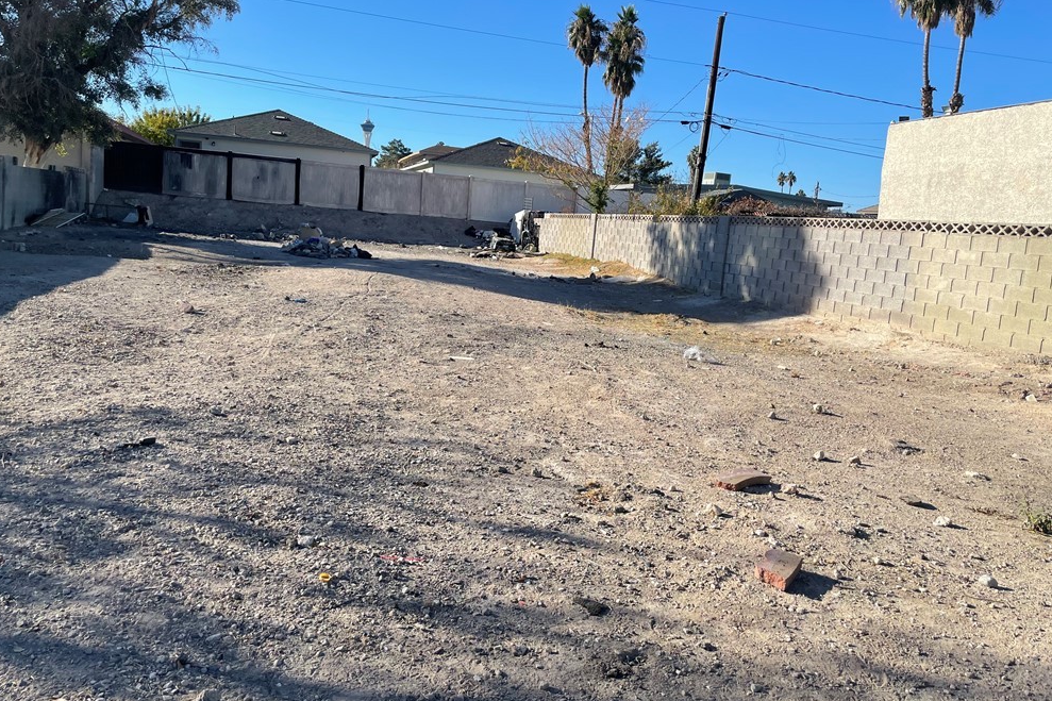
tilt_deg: -8.4
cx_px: 516
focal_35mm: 28
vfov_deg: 46.4
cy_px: 329
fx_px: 818
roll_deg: -1.9
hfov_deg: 65.5
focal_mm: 4.2
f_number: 1.6
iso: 32
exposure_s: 1/3300
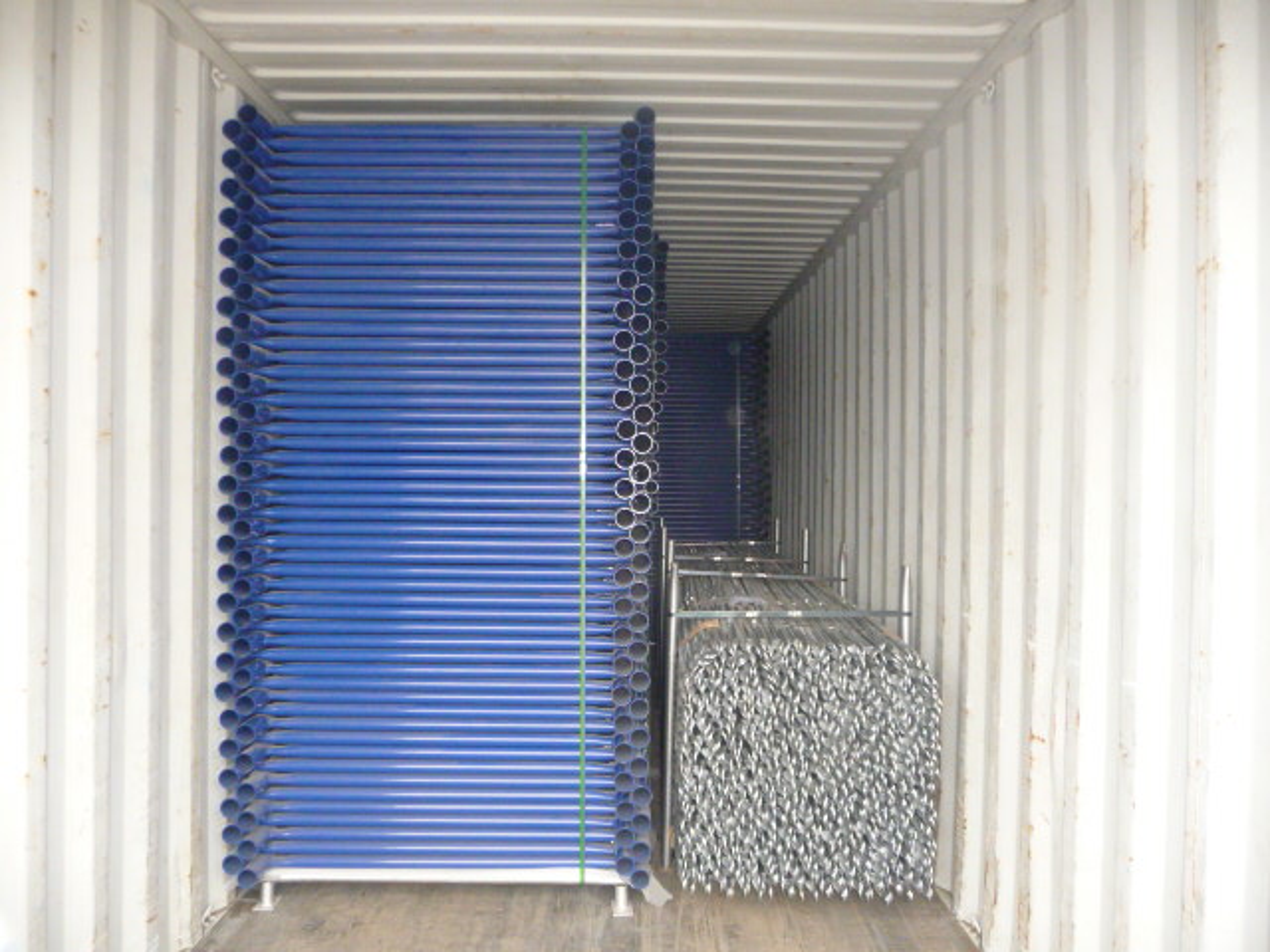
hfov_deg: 63.4
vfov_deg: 49.7
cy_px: 476
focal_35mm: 28
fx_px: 1027
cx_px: 635
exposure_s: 1/30
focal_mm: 4.7
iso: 400
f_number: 3.3
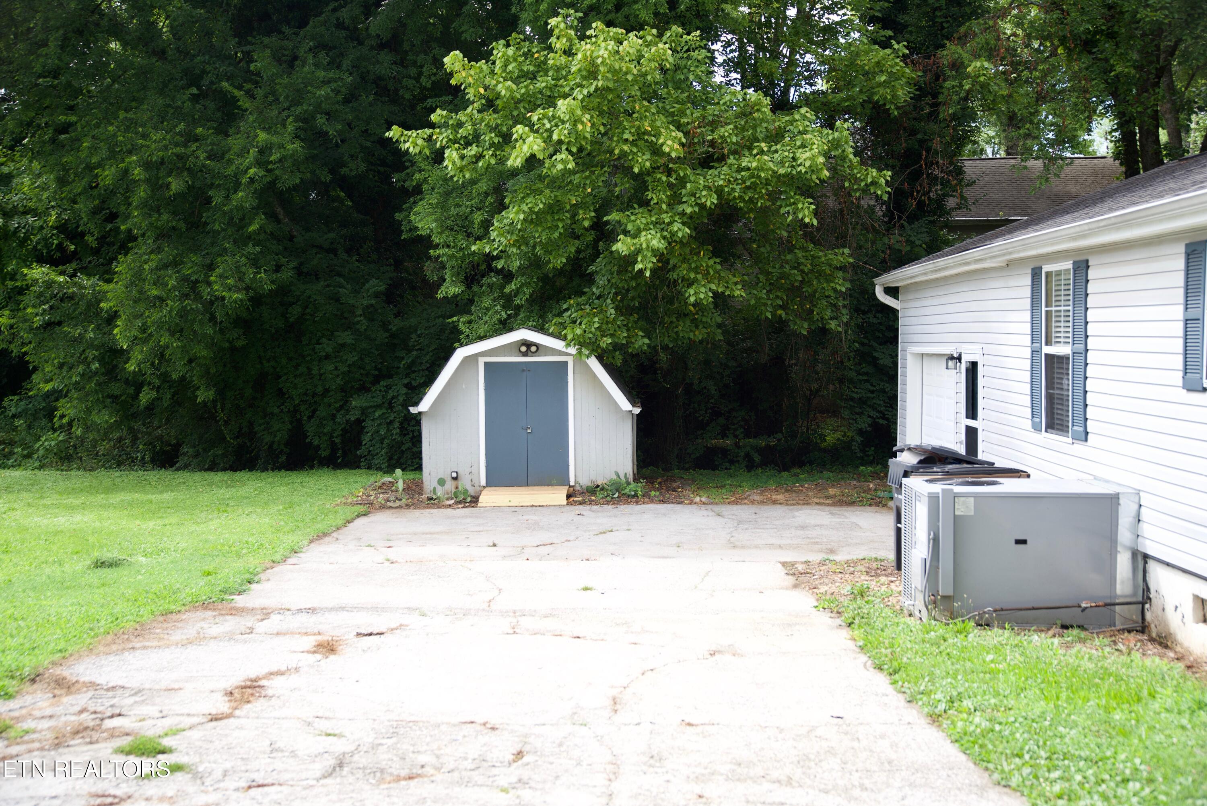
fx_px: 1610
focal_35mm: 48
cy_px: 403
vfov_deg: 28.1
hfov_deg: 41.1
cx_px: 604
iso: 250
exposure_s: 1/640
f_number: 4
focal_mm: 48
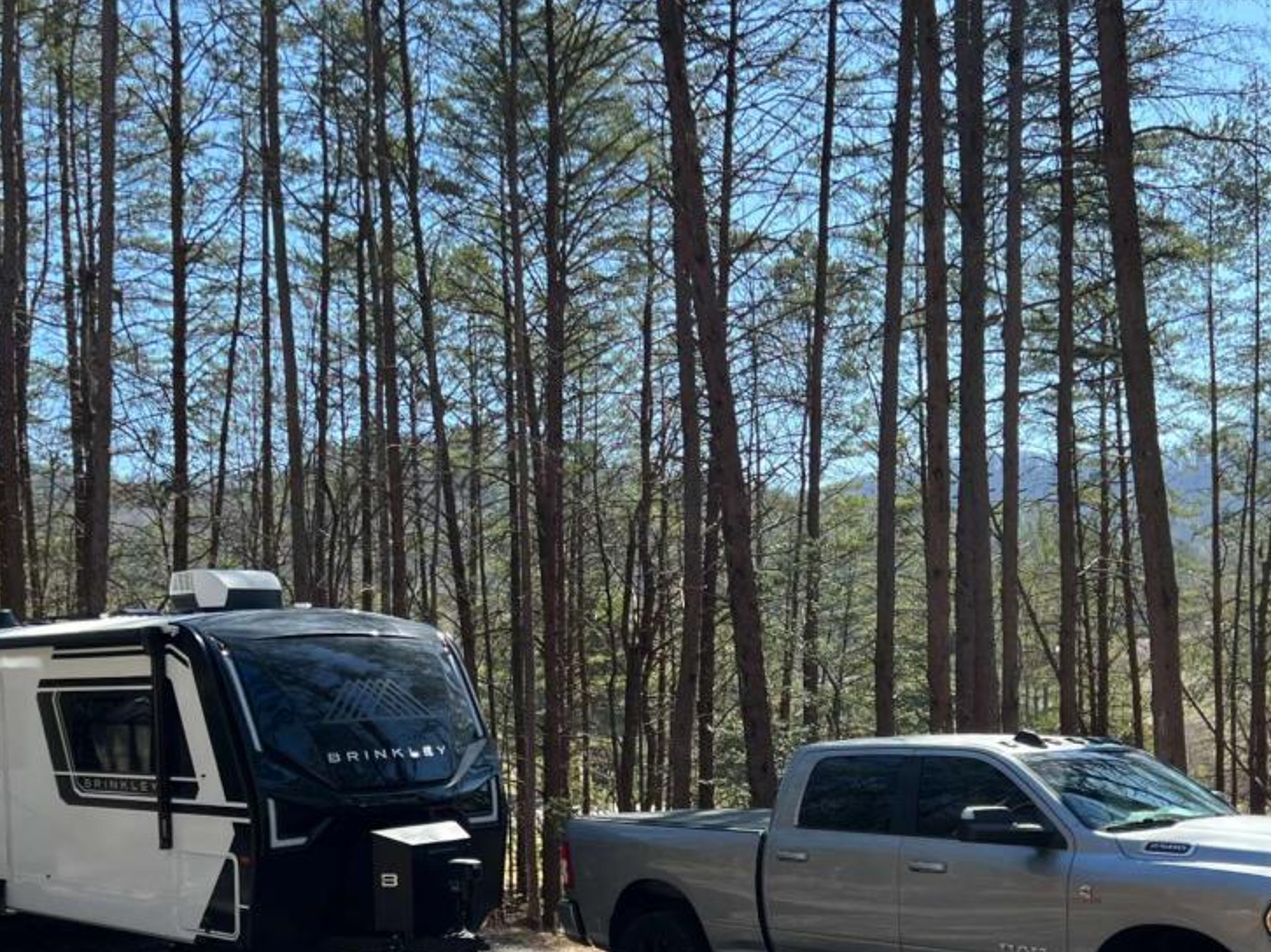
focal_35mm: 43
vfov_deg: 32.9
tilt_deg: -1.6
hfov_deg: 43.8
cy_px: 710
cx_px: 597
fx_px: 1578
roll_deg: +2.5
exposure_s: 1/1159
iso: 50
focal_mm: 5.7
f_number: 1.5
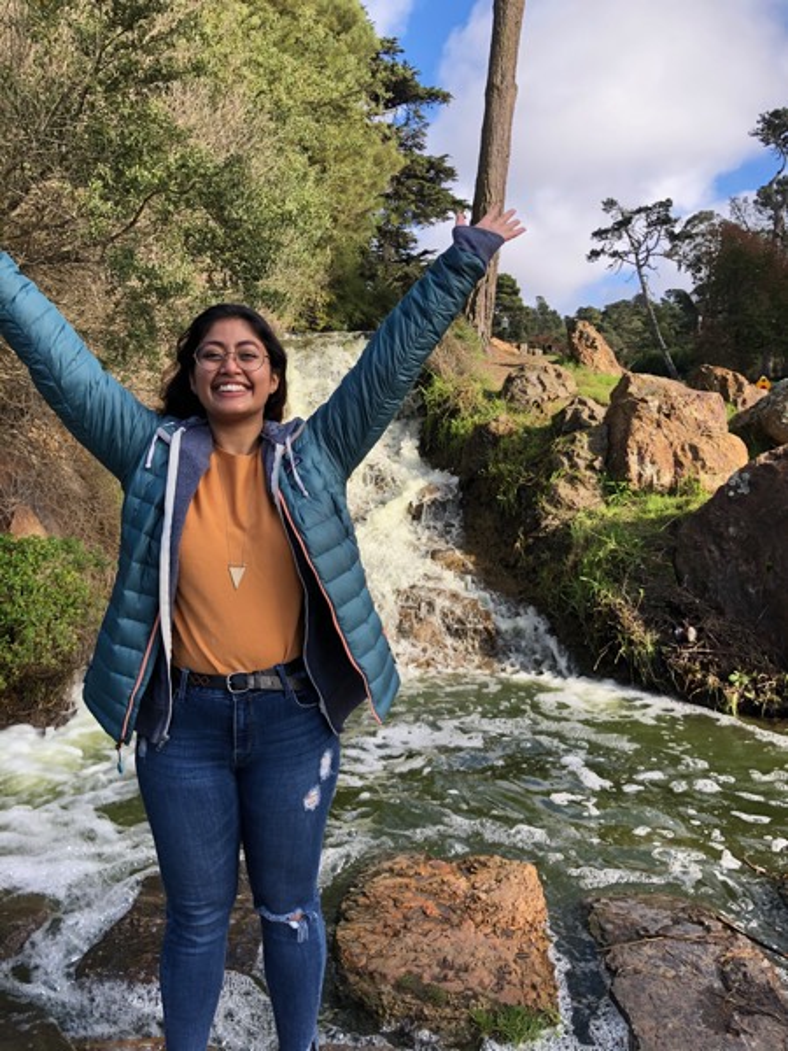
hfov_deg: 49.7
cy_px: 526
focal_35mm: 28
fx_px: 850
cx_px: 394
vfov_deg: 63.4
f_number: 1.8
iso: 20
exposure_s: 1/495
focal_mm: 4
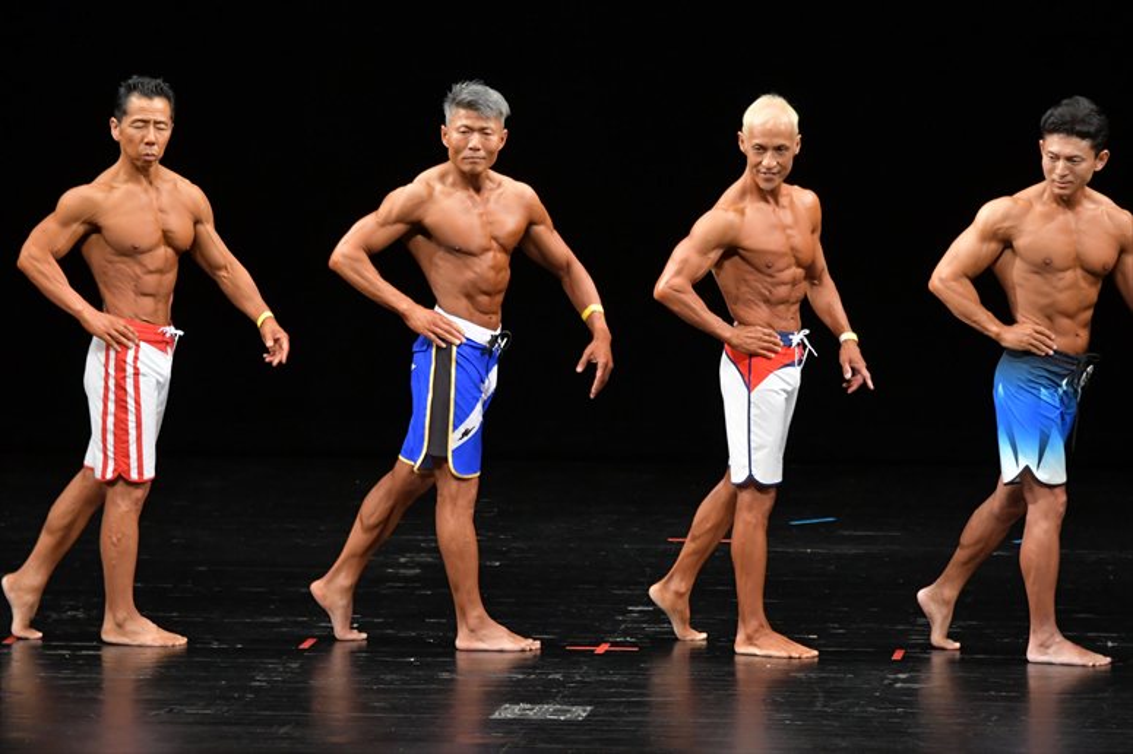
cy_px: 377
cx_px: 566
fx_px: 8022
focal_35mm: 255
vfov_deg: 5.4
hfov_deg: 8.1
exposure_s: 1/400
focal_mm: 170
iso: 3200
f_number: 5.6
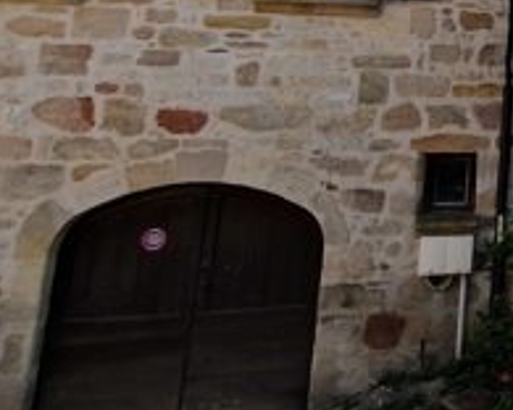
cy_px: -39
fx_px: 790
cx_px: 789
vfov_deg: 26.8
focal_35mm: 52
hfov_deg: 25.7
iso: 50
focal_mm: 2.2
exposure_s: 1/1664
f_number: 2.2
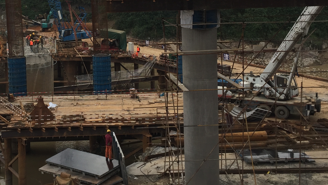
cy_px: 20
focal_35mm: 54
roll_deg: +1.1
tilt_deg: -4.3
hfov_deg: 37.8
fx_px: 470
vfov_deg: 21.7
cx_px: 95
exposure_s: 1/1883
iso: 32
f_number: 2.2
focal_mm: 4.15
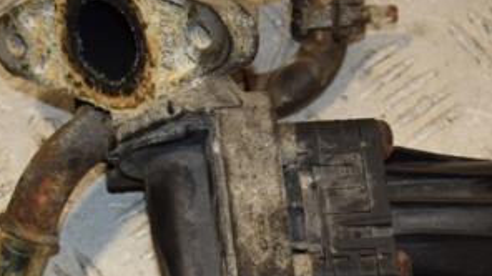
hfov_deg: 14.1
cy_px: 146
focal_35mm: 153
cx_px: 221
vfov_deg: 7.9
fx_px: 1995
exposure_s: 1/200
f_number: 6.3
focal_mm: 48
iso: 800
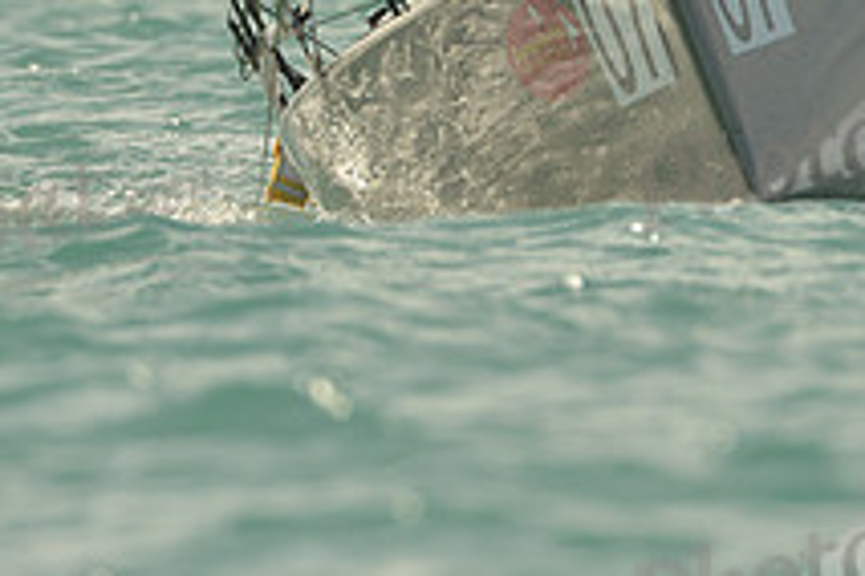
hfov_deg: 1.9
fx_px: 26140
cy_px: -26
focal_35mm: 1088
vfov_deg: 1.3
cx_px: 426
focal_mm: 400
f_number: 5.6
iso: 250
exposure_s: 1/2000
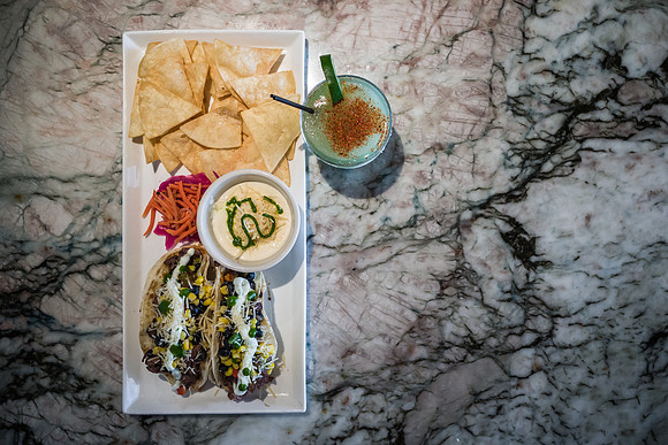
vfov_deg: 33.9
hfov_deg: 48.9
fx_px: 732
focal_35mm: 39
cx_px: 376
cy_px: 222
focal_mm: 35
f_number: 5
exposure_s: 1/160
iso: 2500
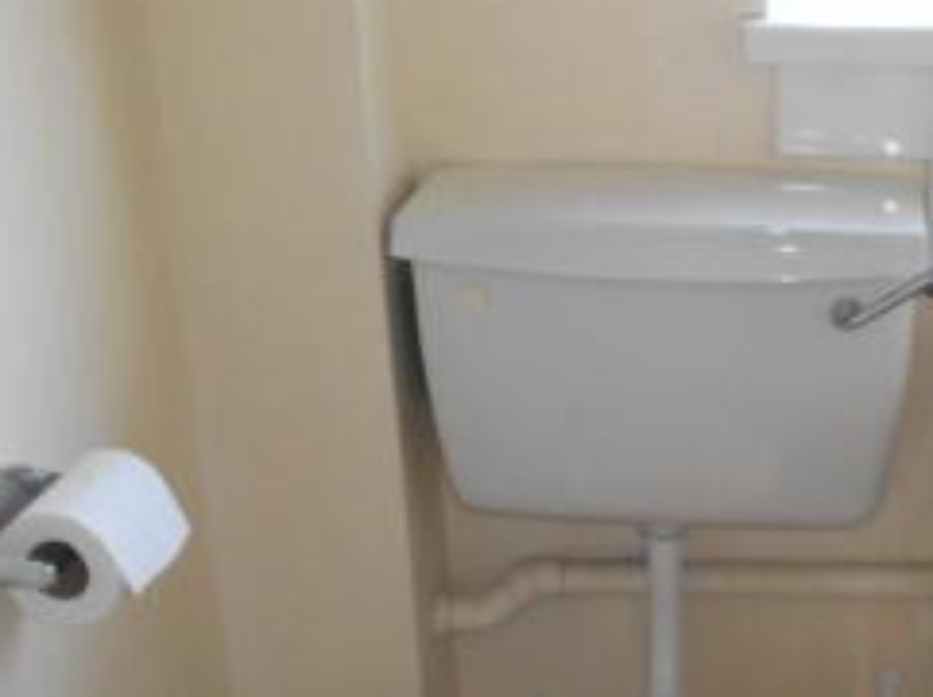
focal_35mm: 63
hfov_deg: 30.4
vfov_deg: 23.2
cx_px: 672
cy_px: 447
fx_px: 1695
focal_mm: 4.6
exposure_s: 1/30
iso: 160
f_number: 3.2
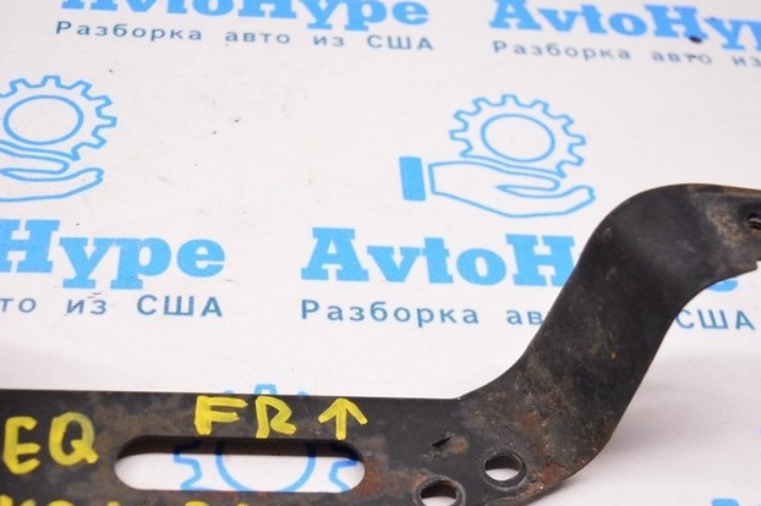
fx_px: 1095
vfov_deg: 25.6
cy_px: 411
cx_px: 311
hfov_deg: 38.2
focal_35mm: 52
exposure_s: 1/400
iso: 3200
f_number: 3.8
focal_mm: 21
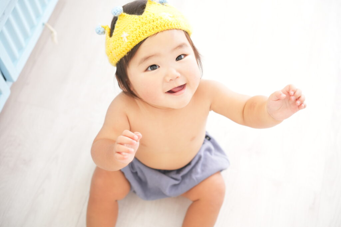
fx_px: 521
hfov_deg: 36.2
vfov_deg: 24.6
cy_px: 114
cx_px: 170
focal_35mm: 55
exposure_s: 1/160
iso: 400
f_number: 3.2
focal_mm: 55
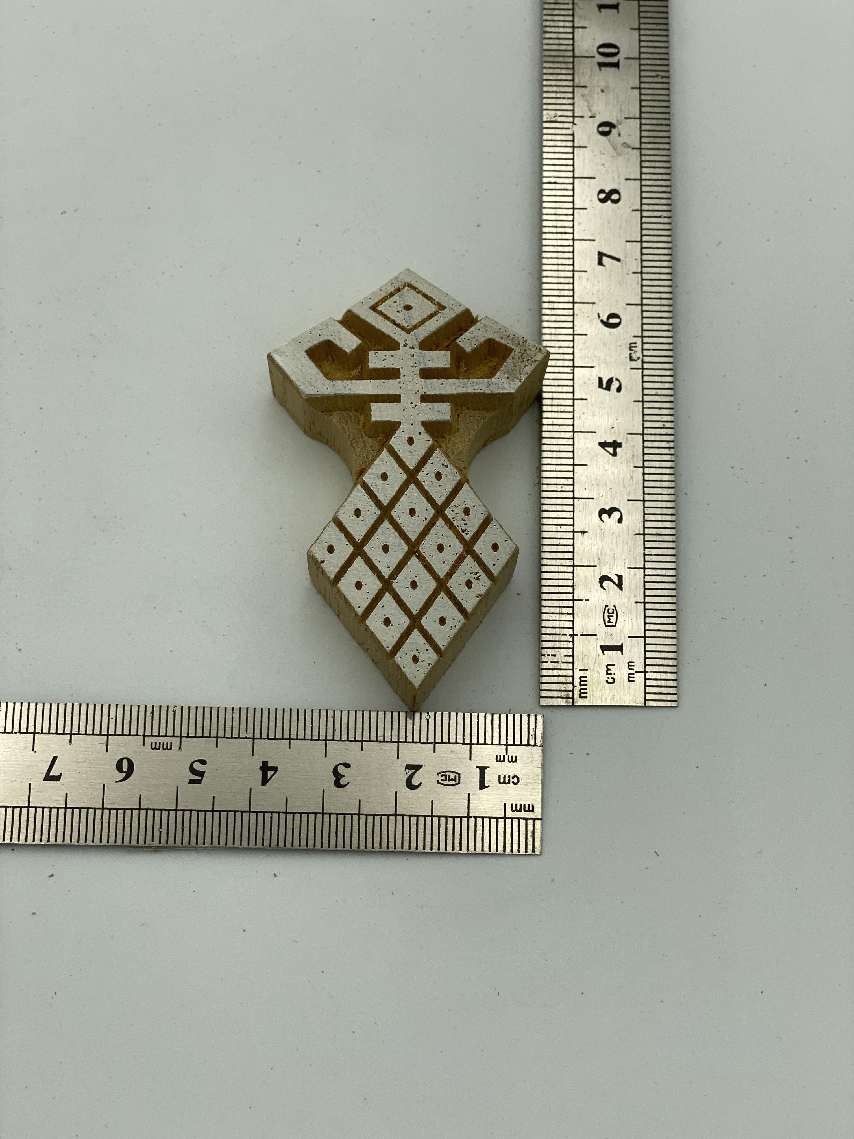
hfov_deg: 28.0
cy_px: 570
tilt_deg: -75.6
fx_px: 1710
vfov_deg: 36.8
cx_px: 427
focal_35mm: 52
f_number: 2
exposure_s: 1/888
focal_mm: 6
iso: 20
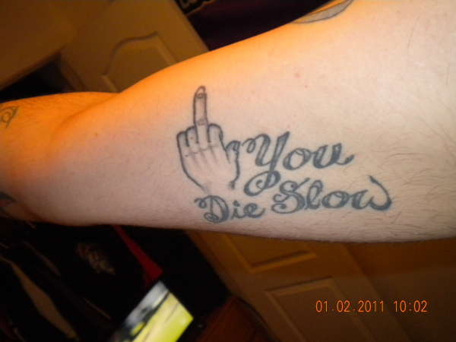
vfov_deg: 35.1
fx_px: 540
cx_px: 228
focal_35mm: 41
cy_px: 171
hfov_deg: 45.8
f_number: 3.5
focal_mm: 7.4
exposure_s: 1/30
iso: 400
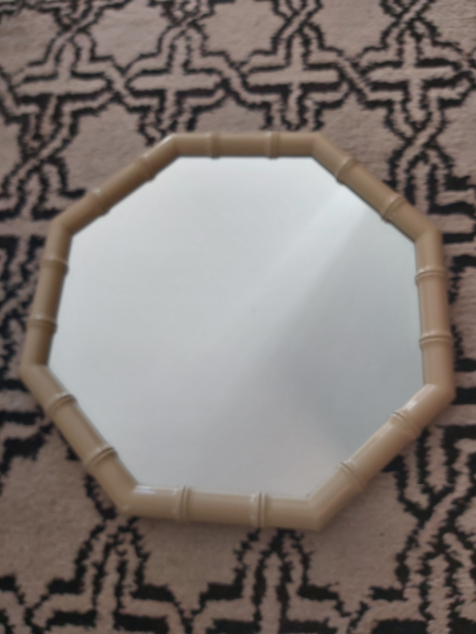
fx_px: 477
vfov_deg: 67.3
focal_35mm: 26
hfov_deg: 53.1
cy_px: 317
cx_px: 238
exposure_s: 1/50
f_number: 1.7
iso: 64
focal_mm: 3.92
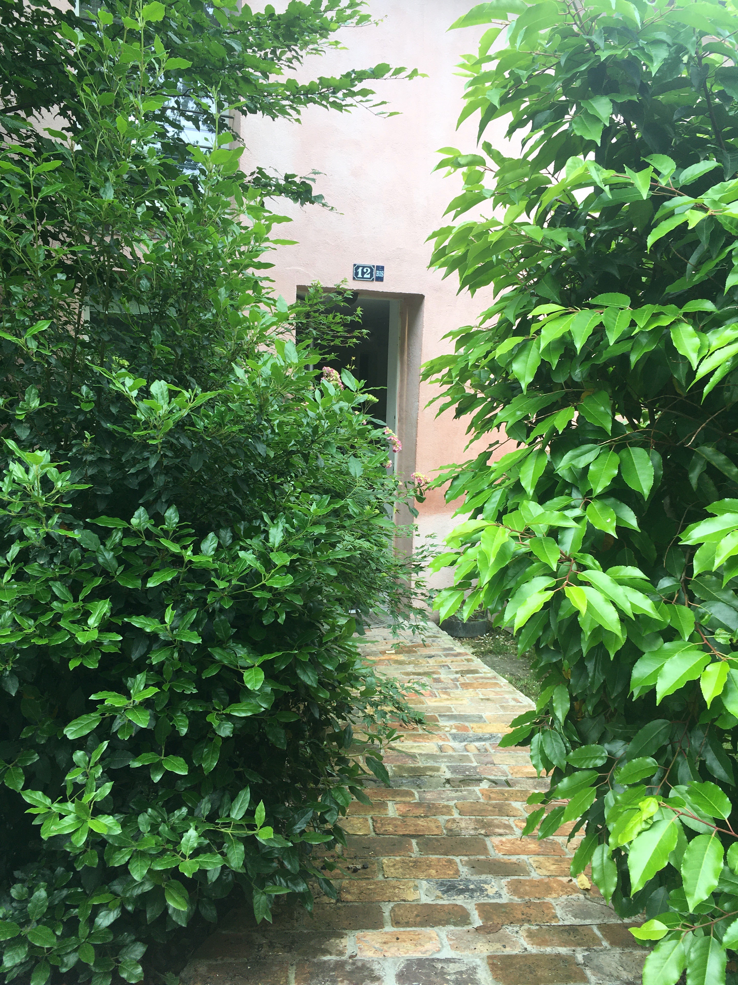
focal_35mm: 29
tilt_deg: -8.1
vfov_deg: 61.7
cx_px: 369
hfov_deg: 48.2
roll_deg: -1.5
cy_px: 492
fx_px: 824
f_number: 2.2
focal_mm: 4.15
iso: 25
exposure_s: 1/141
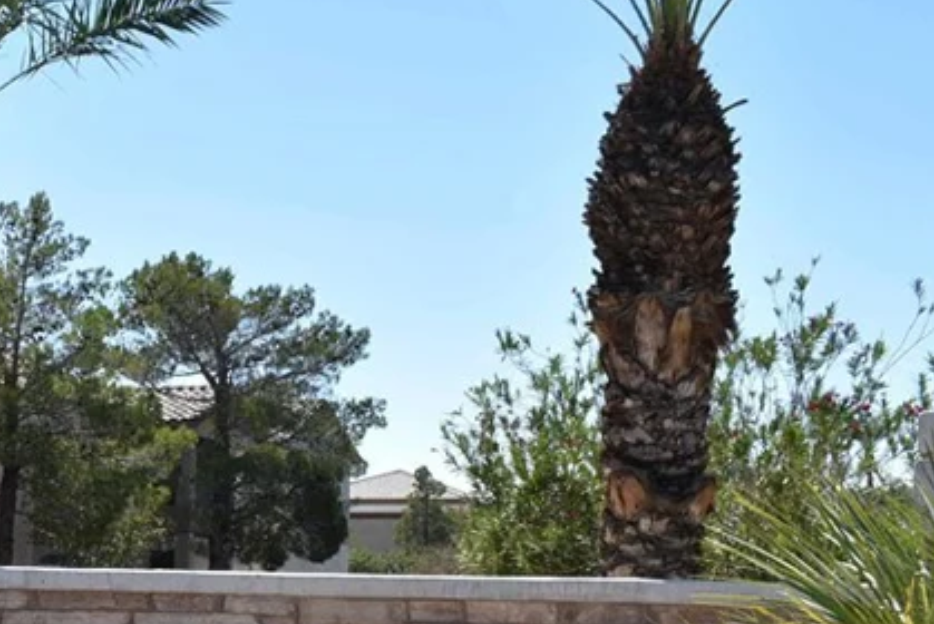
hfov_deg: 28.6
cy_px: 680
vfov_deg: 19.8
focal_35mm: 66
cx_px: 0
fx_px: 1713
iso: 200
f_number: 9
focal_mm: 18
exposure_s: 1/320
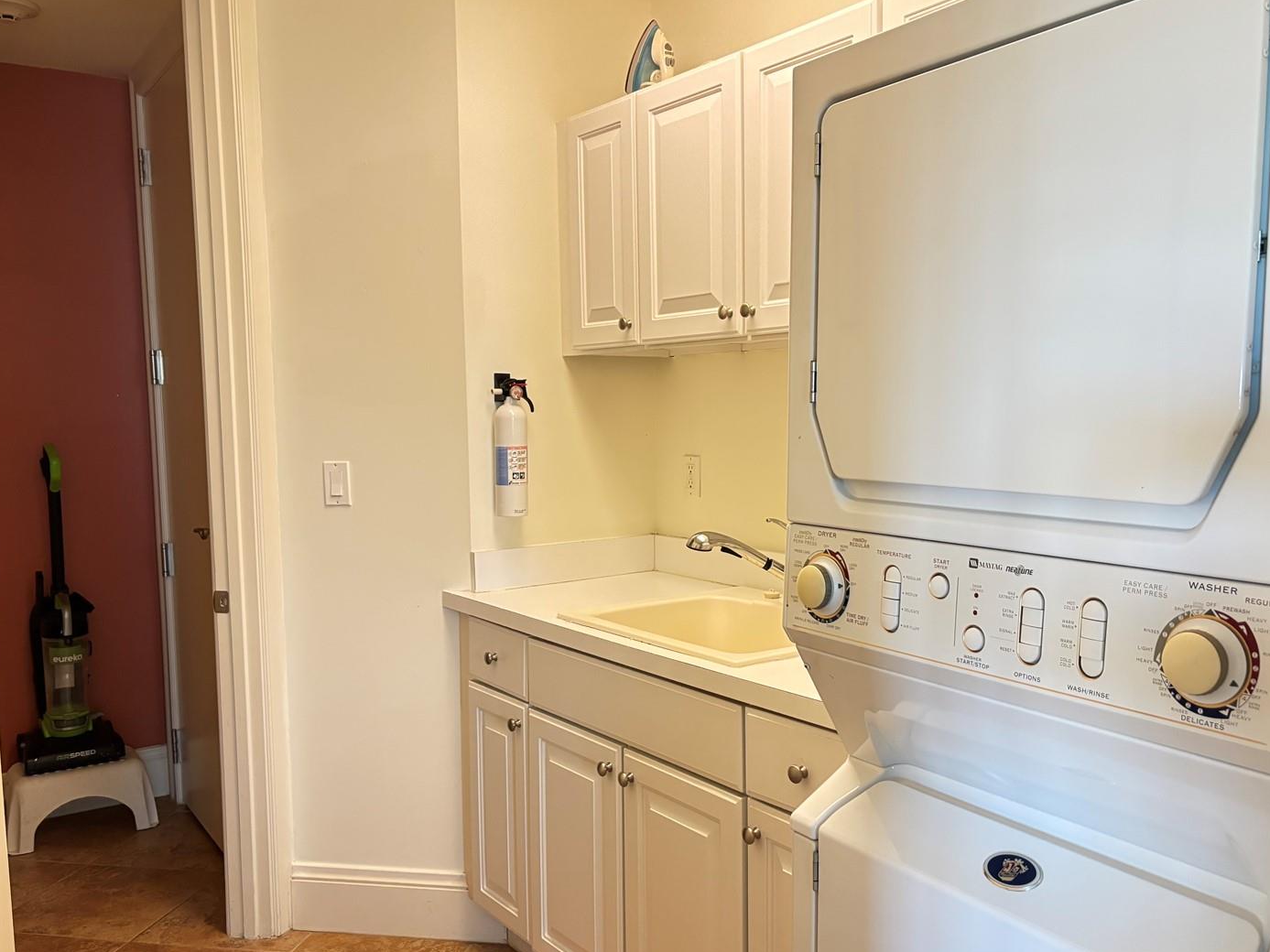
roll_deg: +0.6
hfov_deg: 59.9
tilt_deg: -5.7
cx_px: 689
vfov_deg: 46.8
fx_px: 1101
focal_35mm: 30
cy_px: 502
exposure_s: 1/40
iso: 400
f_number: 1.6
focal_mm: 5.96
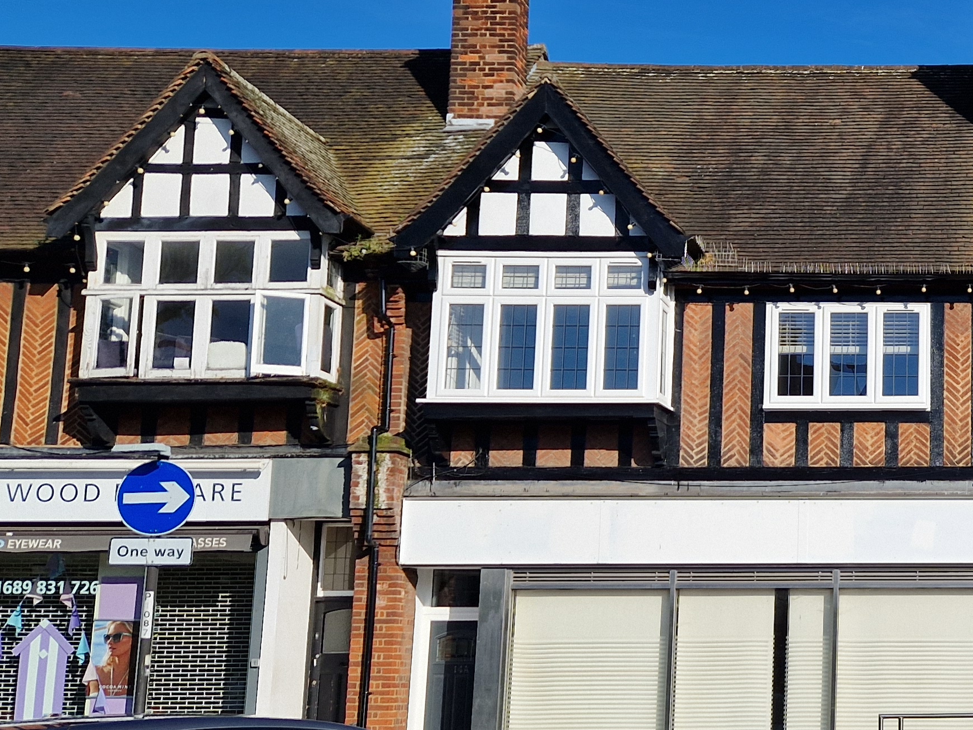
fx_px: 1490
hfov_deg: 32.3
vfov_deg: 27.4
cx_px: 1040
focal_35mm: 53
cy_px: 468
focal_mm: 5.4
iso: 50
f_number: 1.8
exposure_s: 1/2352
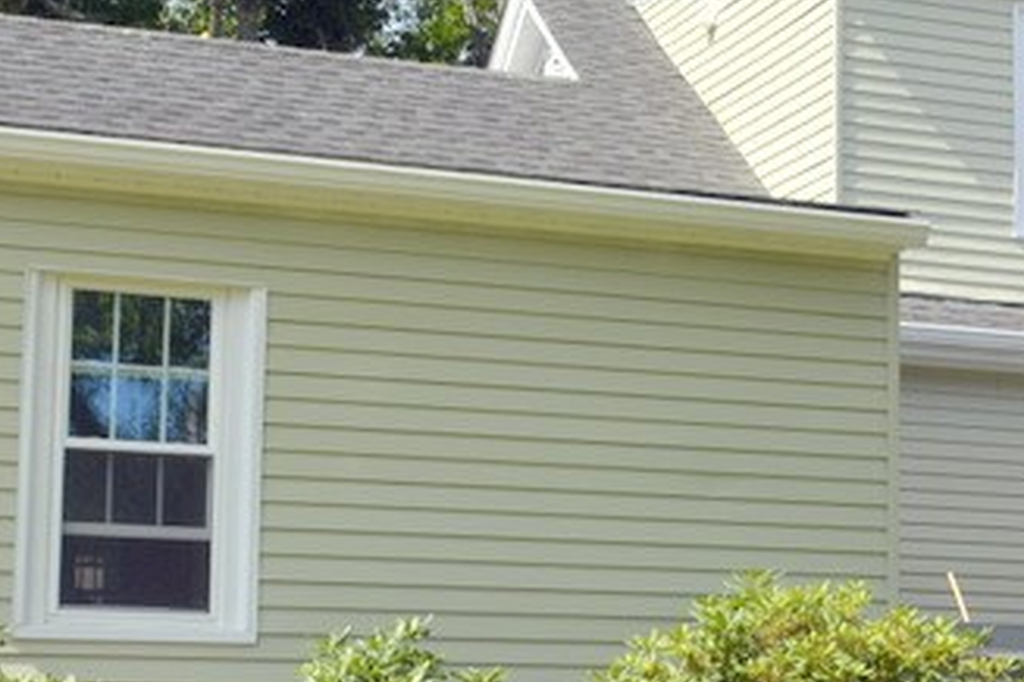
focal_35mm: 94
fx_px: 2674
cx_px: 745
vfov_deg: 14.5
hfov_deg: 21.5
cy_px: 505
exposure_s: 1/160
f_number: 8
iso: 100
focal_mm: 20
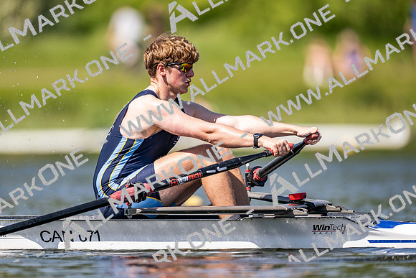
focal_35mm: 600
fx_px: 6935
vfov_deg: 2.3
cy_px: 139
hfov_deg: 3.4
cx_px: 208
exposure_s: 1/2500
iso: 250
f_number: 4
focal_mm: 600
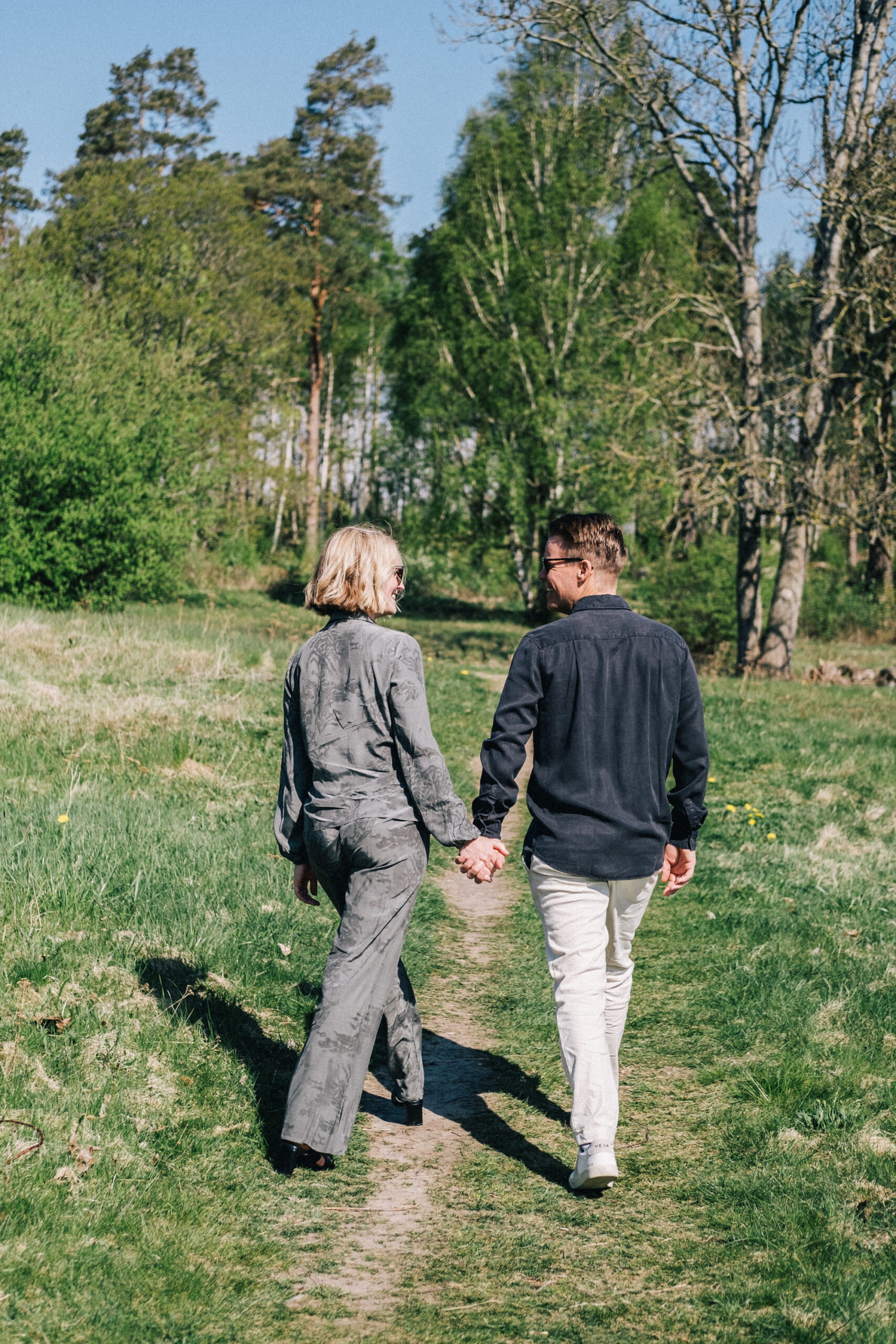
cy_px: 672
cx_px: 448
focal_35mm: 53
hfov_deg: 25.5
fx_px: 1978
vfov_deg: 37.5
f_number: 2.8
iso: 250
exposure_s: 1/4000
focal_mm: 35
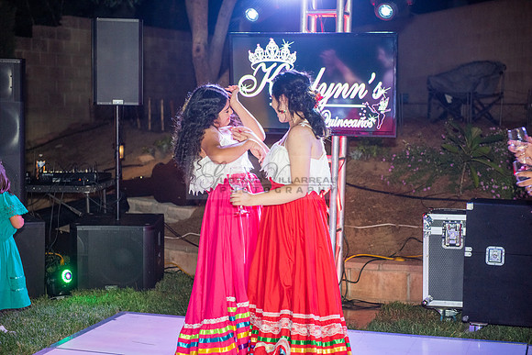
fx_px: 1035
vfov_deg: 19.5
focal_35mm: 70
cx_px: 266
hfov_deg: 28.8
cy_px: 178
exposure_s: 1/100
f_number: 3.2
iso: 1600
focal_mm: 70
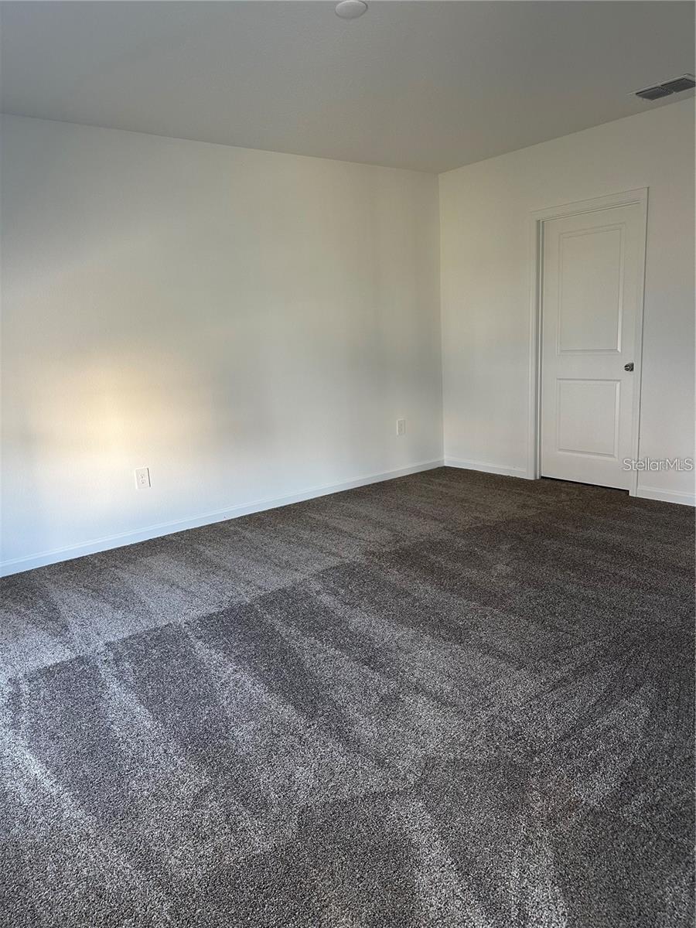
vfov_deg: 71.6
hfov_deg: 56.8
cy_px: 464
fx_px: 643
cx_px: 348
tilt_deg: -11.8
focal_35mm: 24
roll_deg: +3.1
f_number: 1.78
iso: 160
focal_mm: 6.86
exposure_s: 1/60
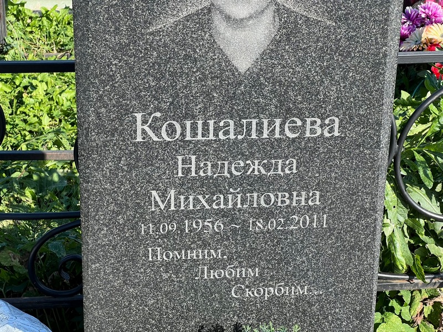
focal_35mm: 77
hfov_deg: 25.3
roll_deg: -1.4
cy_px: 166
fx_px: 985
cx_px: 222
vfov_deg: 19.1
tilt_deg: -25.8
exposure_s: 1/236
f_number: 2.8
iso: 32
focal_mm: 9
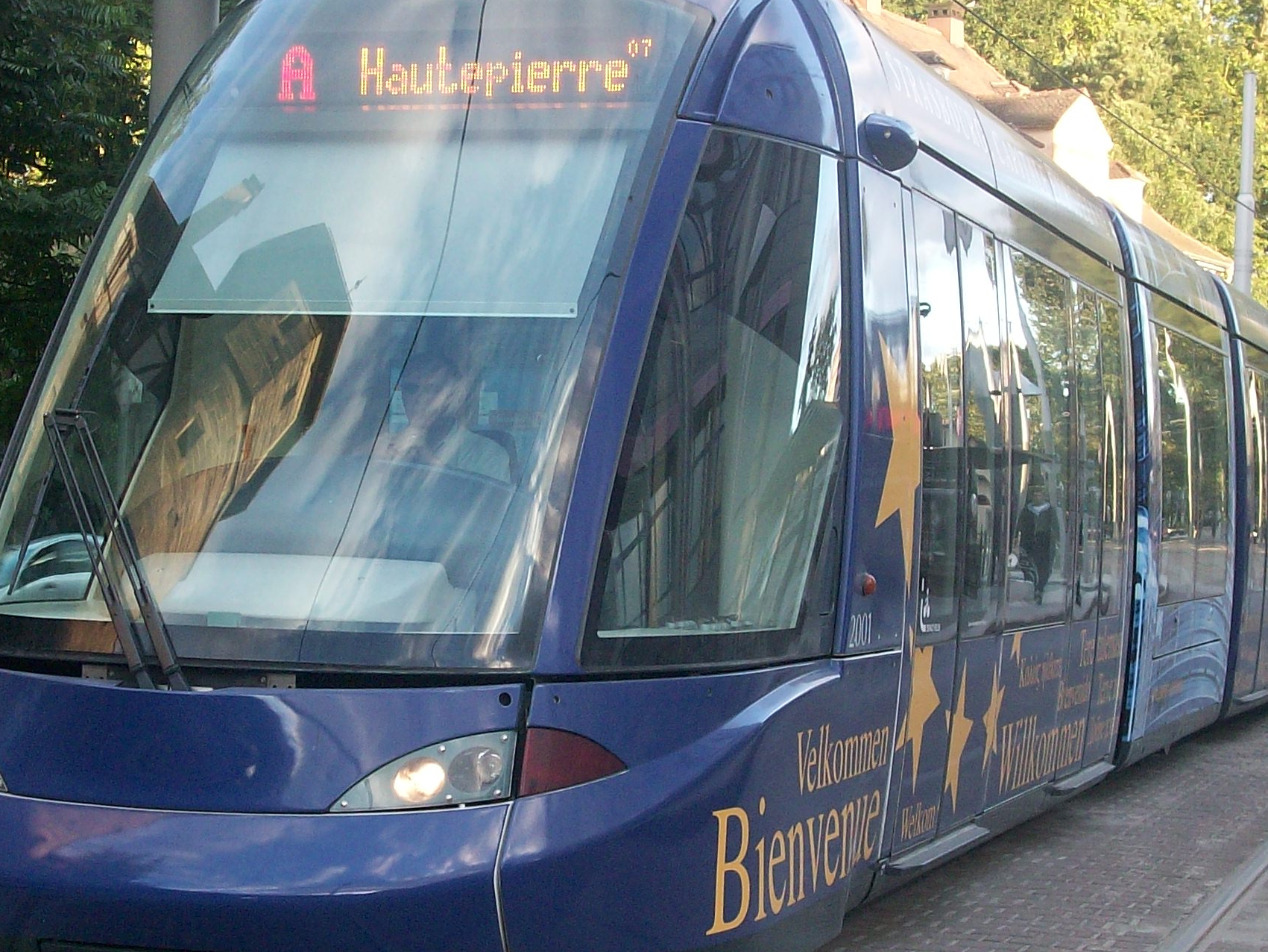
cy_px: 366
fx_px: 2967
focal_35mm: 81
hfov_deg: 24.1
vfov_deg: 18.2
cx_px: 670
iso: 99
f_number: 3.2
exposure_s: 1/65.1
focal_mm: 7.1
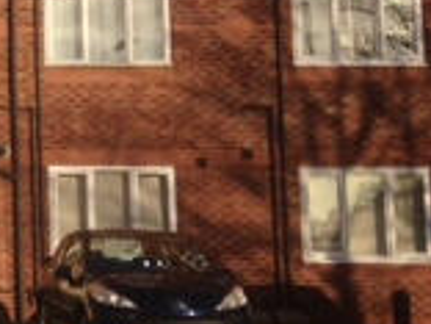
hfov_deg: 13.0
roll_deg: +0.6
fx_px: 1681
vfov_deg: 11.0
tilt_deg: +6.1
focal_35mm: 135
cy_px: 72
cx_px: -376
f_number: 2.4
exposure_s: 1/1808
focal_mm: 4.12
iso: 50
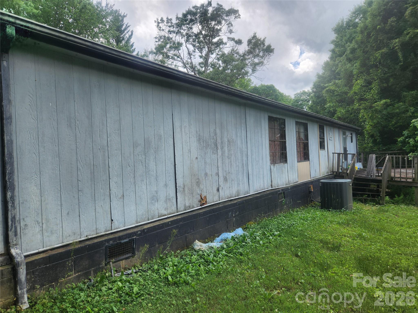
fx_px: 278
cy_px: 156
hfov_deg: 73.9
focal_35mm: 23
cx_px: 209
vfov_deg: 58.9
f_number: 1.8
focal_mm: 5.4
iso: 20
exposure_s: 1/609
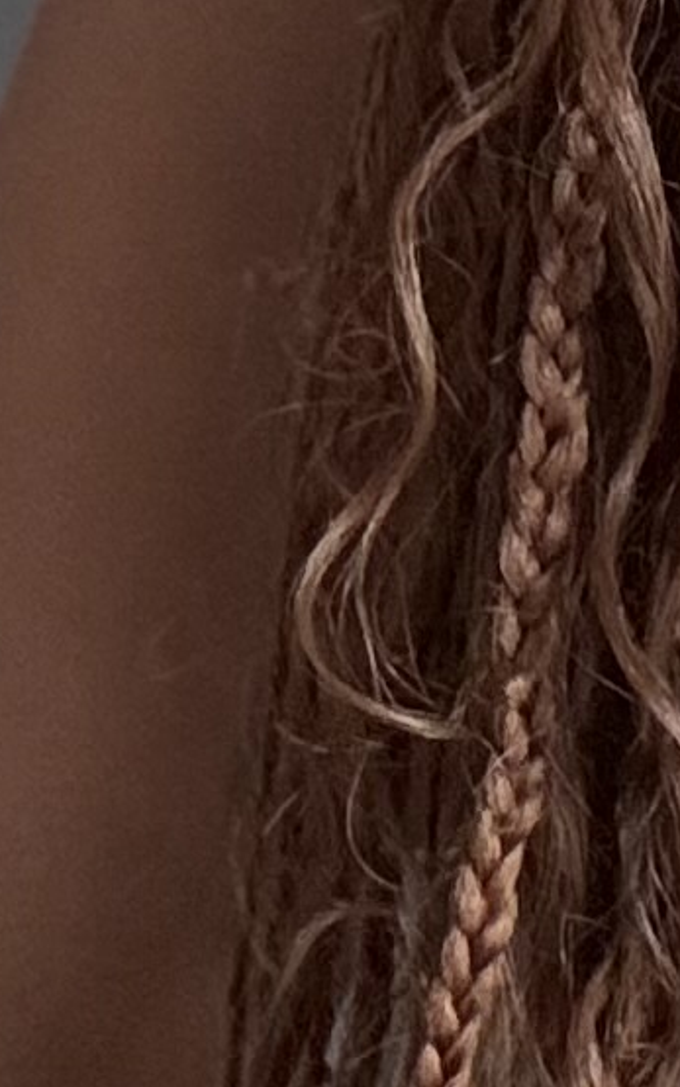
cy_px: -807
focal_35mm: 177
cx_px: 1597
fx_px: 5247
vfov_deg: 11.1
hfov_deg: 7.0
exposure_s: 1/40
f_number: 1.9
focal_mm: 2.69
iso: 320
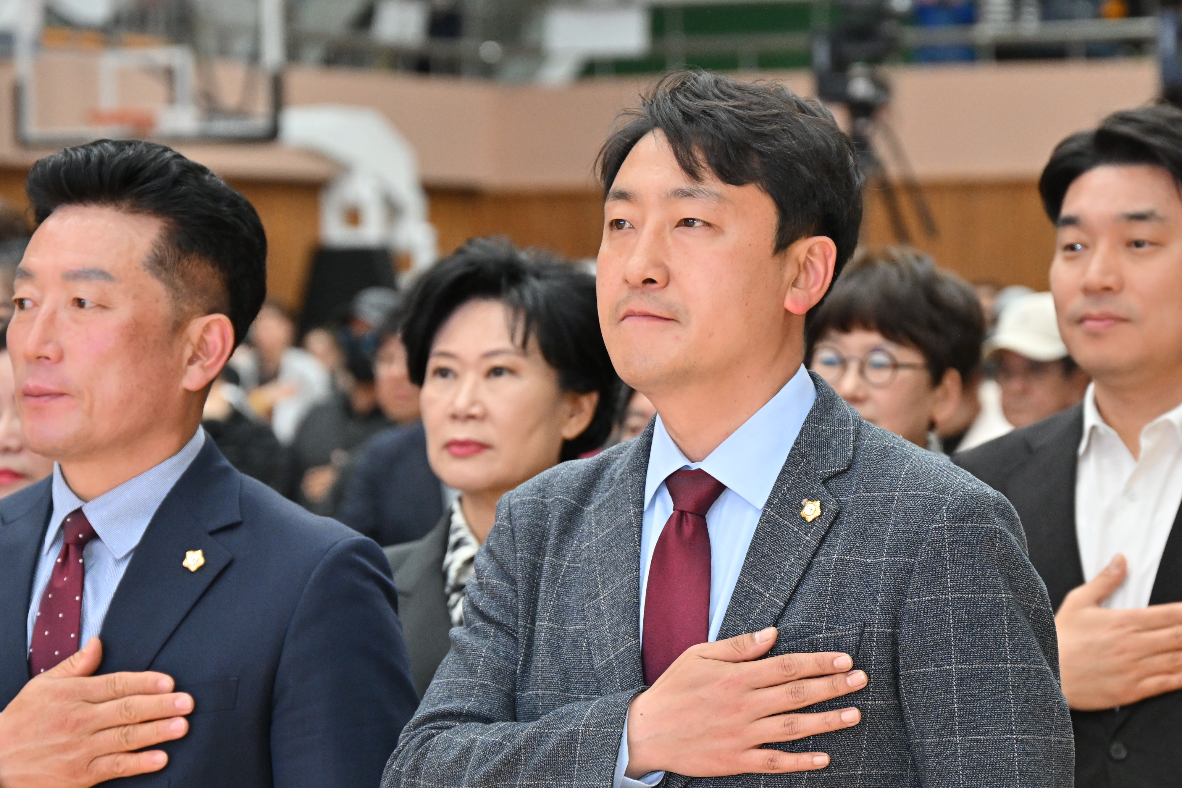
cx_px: 693
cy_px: 467
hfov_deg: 12.8
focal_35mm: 160
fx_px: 5253
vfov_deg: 8.6
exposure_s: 1/250
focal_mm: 120
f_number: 6.3
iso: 3200
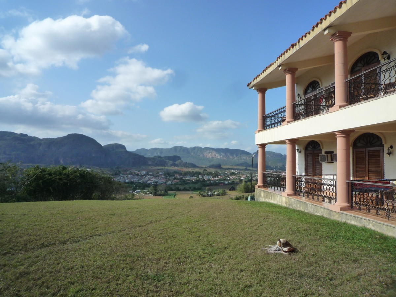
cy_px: 148
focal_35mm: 25
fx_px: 286
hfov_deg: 69.4
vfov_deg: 54.9
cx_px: 198
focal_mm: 4.4
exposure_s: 1/640
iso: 160
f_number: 5
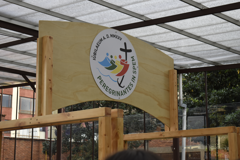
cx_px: 120
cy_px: 80
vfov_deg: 19.7
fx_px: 460
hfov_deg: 29.2
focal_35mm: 69
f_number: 5.3
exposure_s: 1/100
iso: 400
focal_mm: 46
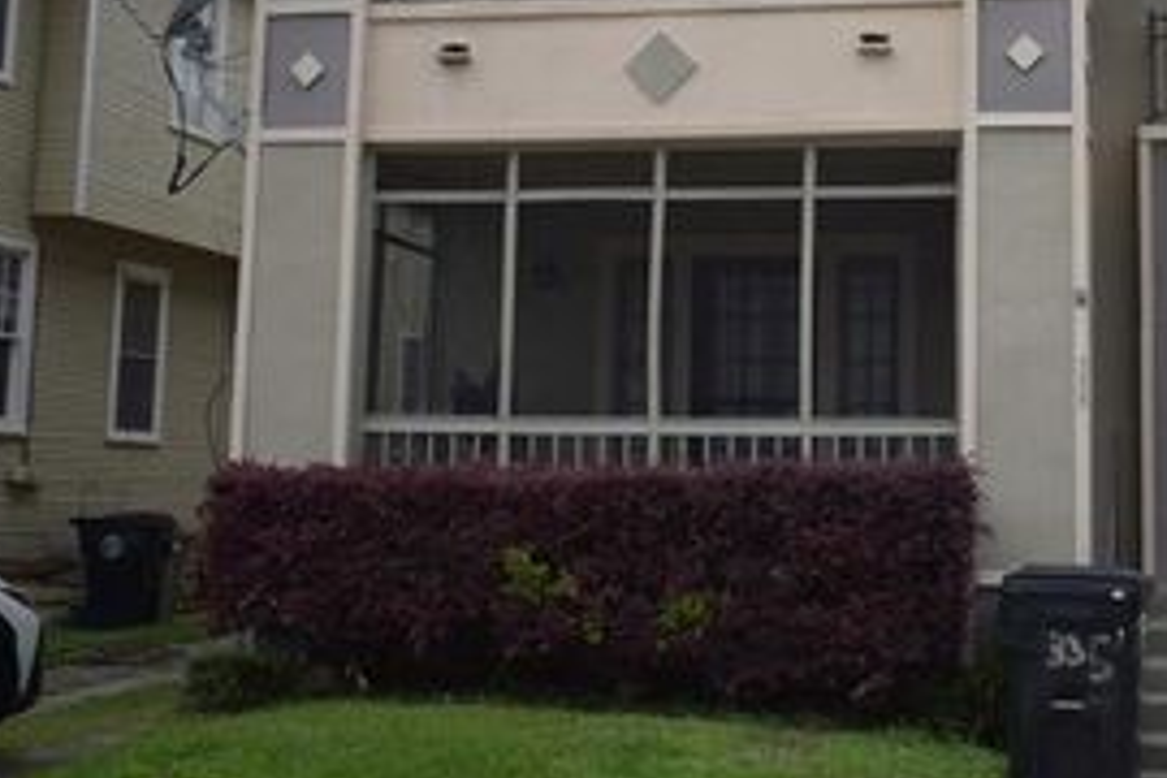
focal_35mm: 61
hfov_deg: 32.1
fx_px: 1977
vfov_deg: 22.0
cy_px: 188
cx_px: 908
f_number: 3.8
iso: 200
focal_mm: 22
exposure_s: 1/2000
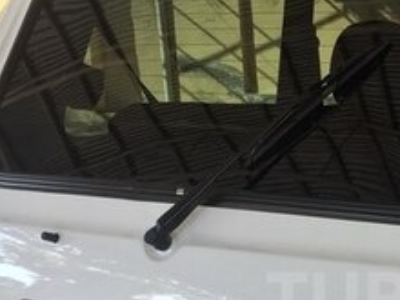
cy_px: 299
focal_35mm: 87
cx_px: 453
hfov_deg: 21.2
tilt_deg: -16.1
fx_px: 1005
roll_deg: +0.9
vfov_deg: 16.6
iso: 32
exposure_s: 1/143
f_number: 2.2
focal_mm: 4.15
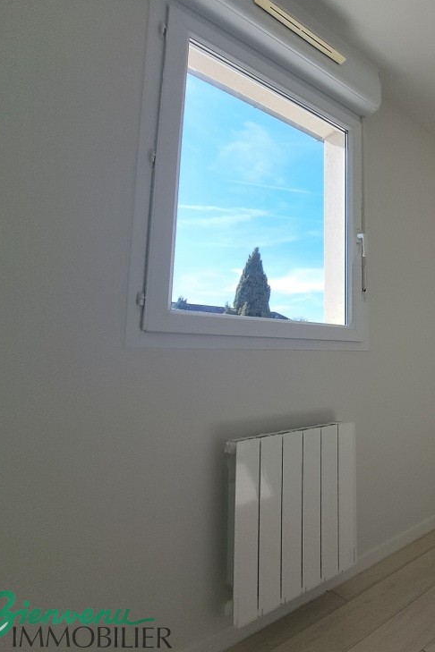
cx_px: 421
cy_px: 323
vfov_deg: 86.9
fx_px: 344
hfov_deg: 53.1
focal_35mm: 19
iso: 50
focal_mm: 1.74
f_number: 2.2
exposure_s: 1/607
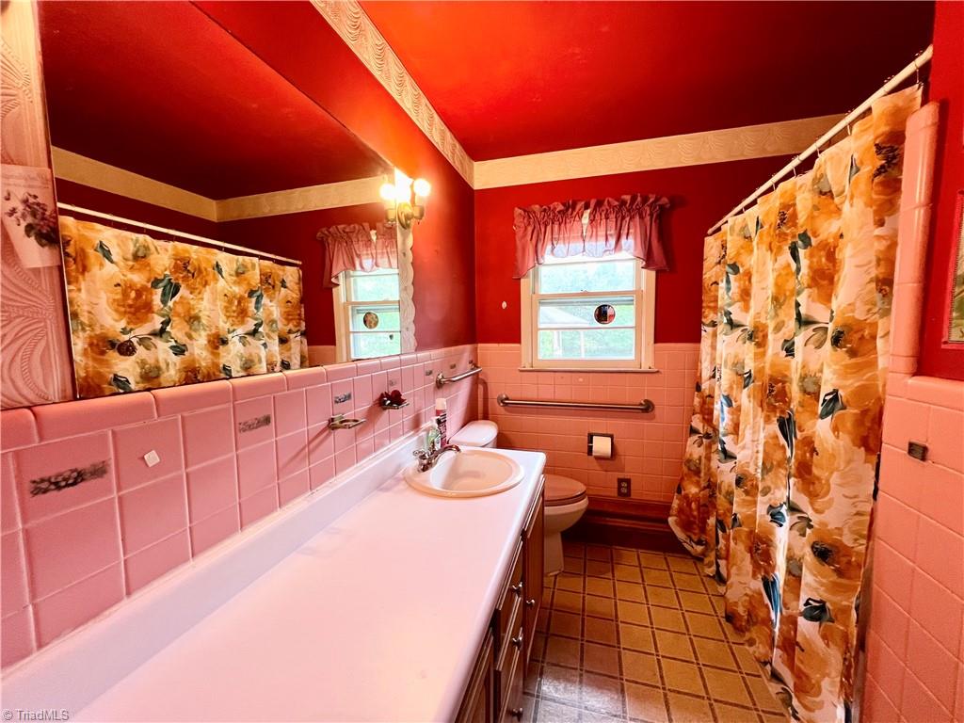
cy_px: 362
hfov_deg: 106.2
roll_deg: +1.0
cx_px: 482
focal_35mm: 13
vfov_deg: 89.9
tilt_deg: -5.9
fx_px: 362
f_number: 1.8
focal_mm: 1.57
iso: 250
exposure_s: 1/120
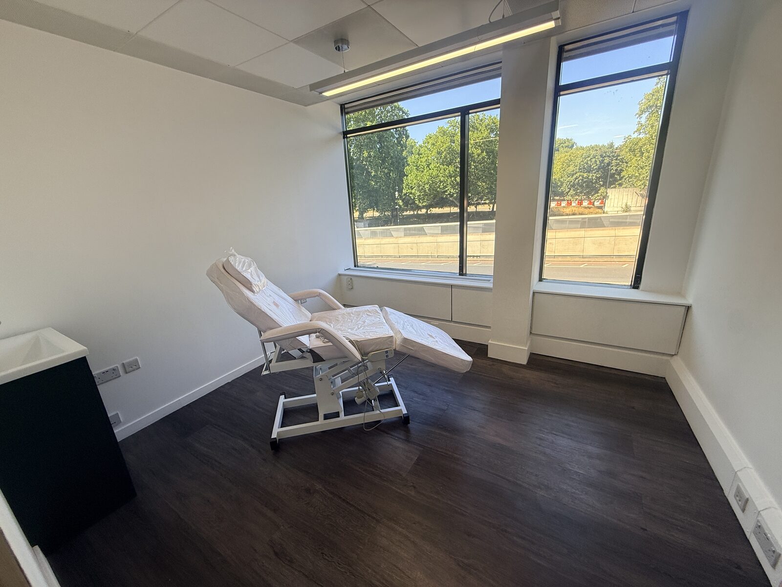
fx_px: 316
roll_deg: +3.2
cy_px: 294
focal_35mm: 14
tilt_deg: -15.8
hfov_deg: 102.1
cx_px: 391
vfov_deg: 85.7
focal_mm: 2.22
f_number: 2.2
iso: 64
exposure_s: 1/131
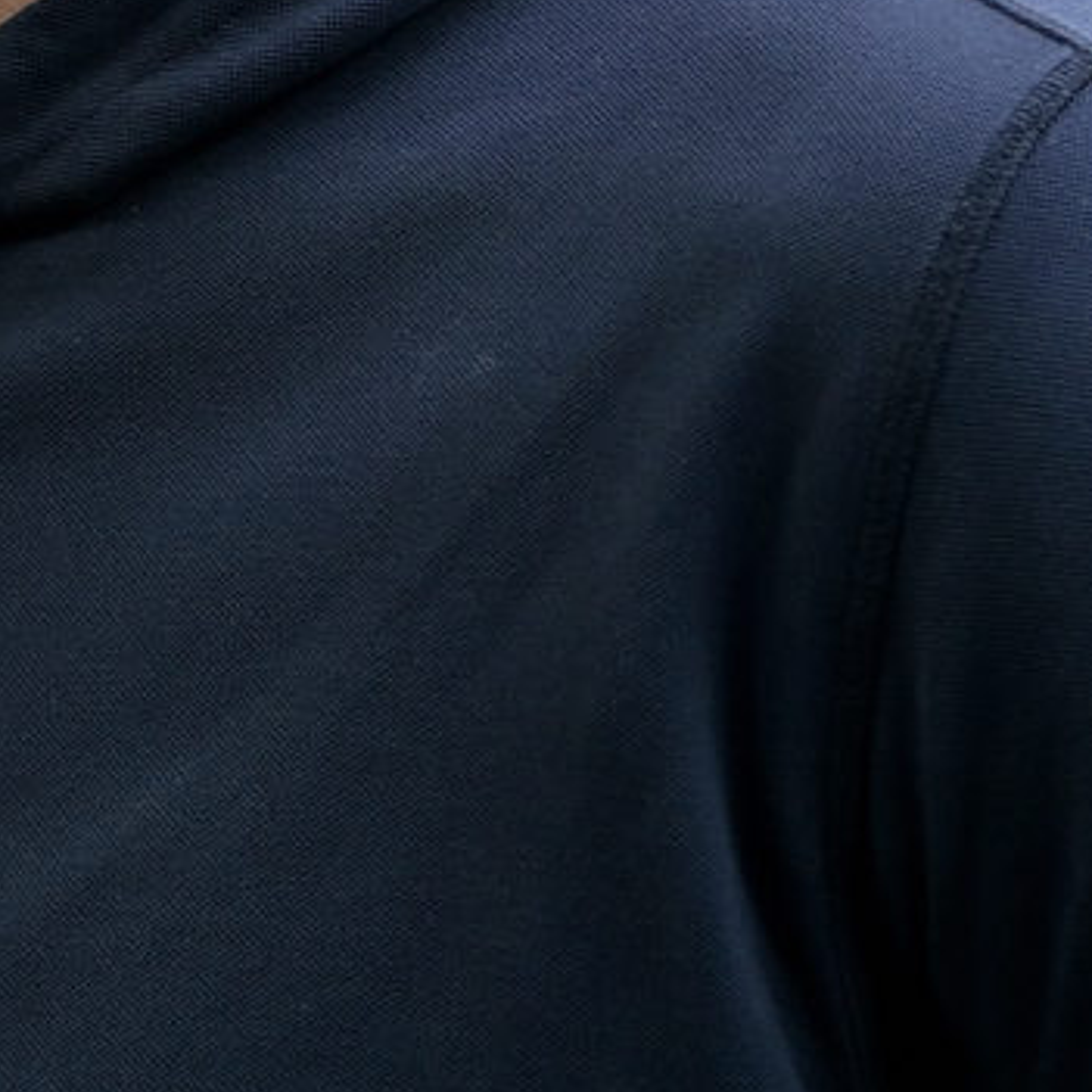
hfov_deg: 3.8
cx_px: -106
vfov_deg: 3.8
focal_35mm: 455
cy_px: -345
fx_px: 16239
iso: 640
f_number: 2.8
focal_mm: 98
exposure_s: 1/640
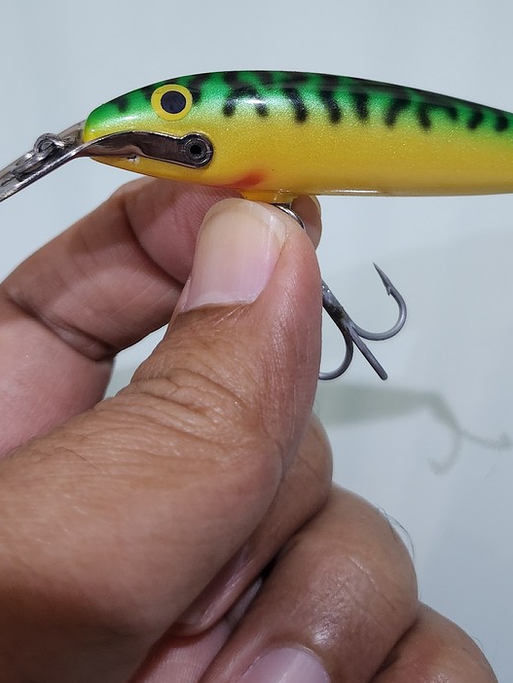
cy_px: 158
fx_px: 810
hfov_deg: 35.1
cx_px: 271
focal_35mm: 41
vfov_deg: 44.0
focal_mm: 5
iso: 500
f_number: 1.8
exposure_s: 1/33
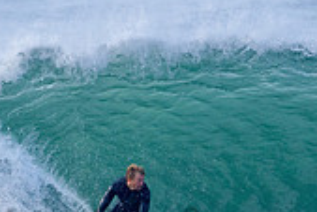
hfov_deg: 0.8
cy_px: 220
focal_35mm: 2576
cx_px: 171
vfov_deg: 0.5
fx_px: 22702
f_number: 5.6
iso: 640
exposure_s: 1/2000
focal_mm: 500
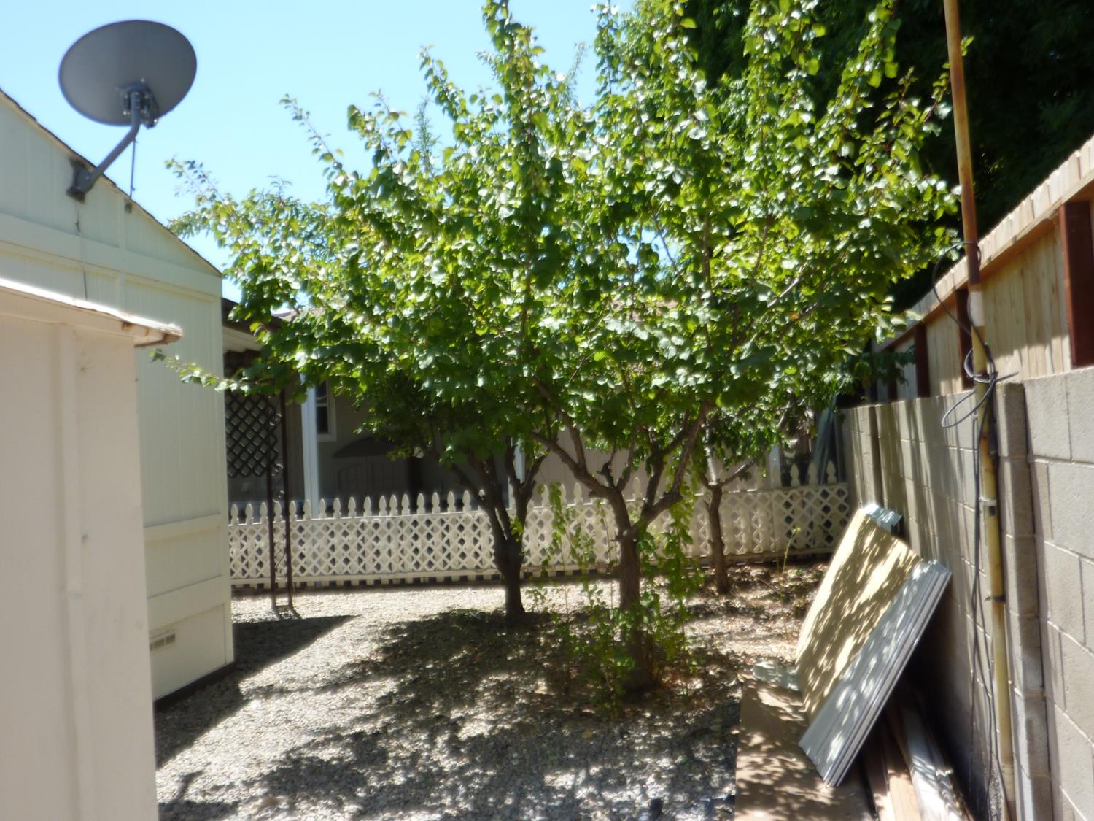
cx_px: 547
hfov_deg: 61.7
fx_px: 917
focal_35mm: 29
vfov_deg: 48.2
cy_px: 410
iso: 80
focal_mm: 4.7
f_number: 4
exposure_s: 1/320
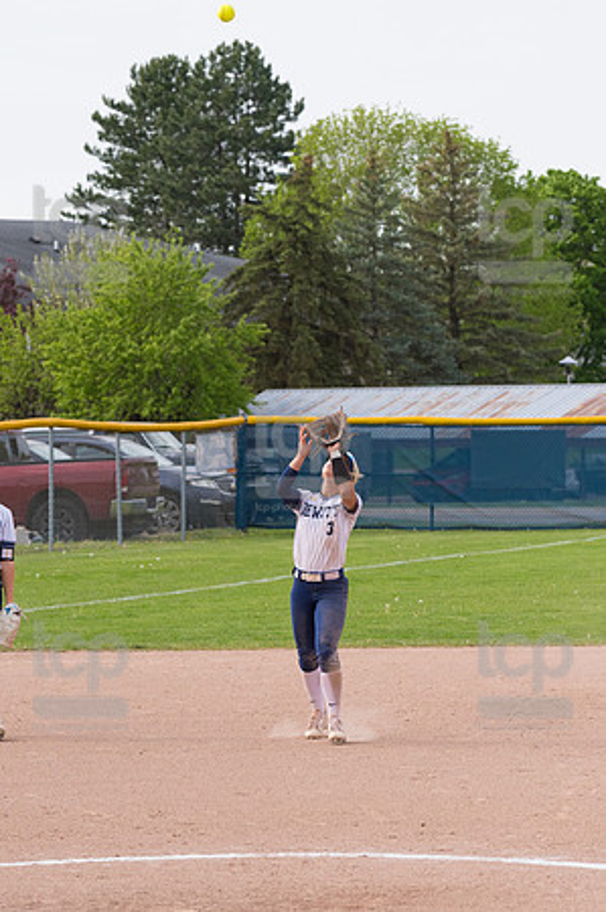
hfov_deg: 7.5
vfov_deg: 11.2
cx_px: 303
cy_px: 456
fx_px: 4631
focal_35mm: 183
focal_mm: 122
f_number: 5.6
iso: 400
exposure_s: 1/1600
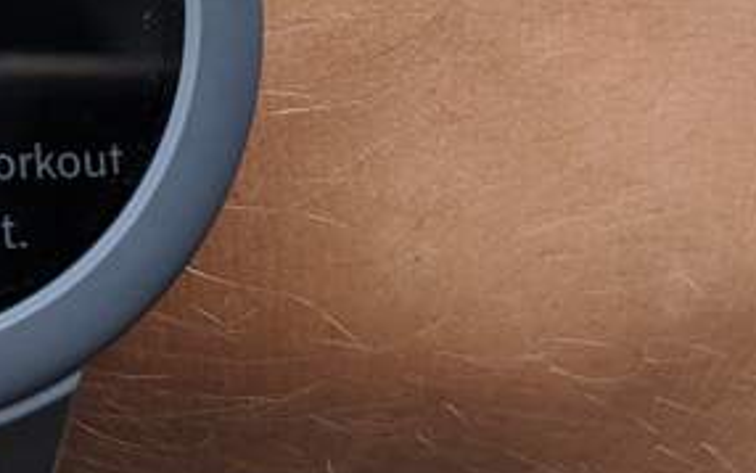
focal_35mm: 90
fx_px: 1855
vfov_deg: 13.9
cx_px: -235
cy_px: -170
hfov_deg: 20.9
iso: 53
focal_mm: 4.44
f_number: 1.8
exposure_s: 1/1064
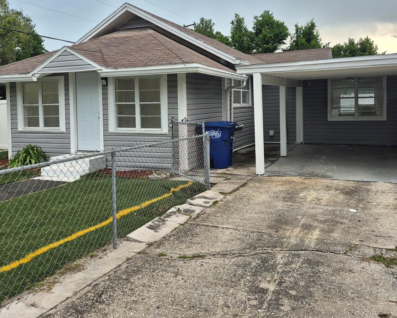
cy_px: 119
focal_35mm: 32
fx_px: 376
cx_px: 199
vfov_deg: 45.4
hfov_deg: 55.7
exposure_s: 1/184
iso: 25
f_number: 1.8
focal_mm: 5.4
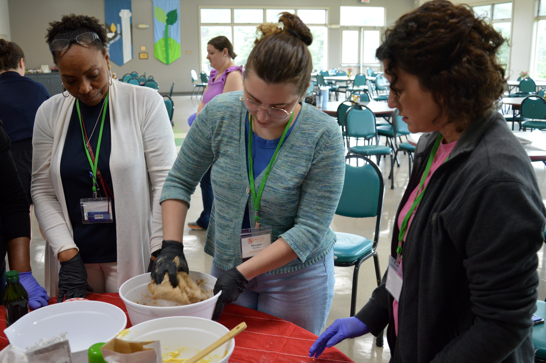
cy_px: 182
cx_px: 273
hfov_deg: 53.2
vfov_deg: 36.8
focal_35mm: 36
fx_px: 546
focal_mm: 24
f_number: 3.5
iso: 900
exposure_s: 1/60
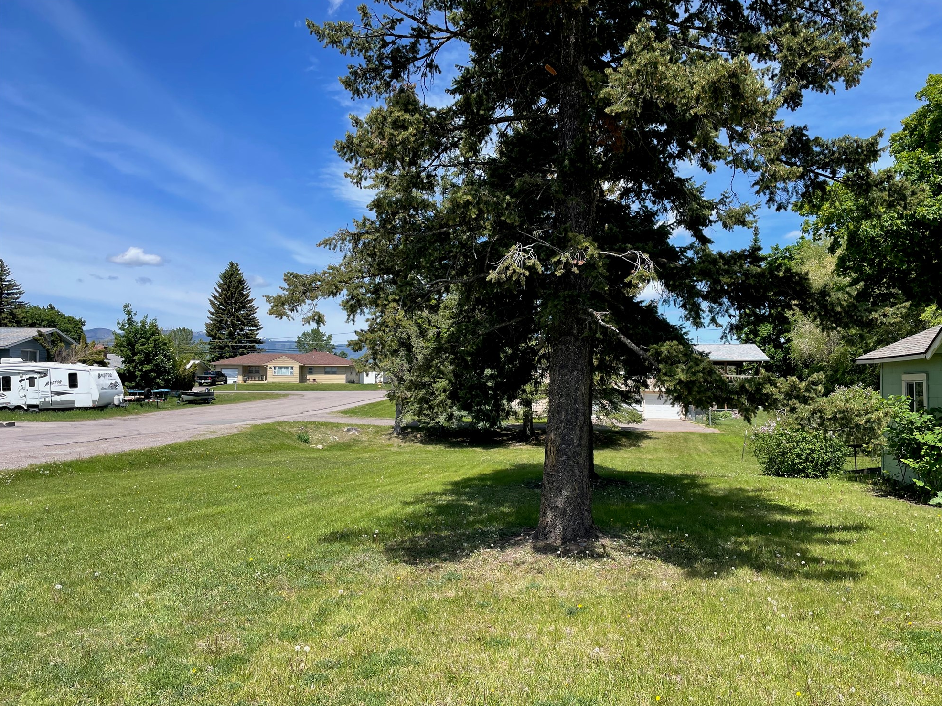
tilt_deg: +2.8
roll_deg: -0.8
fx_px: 735
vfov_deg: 51.3
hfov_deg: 65.3
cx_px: 488
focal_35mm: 27
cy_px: 363
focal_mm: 4.2
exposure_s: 1/2257
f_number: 1.6
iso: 32
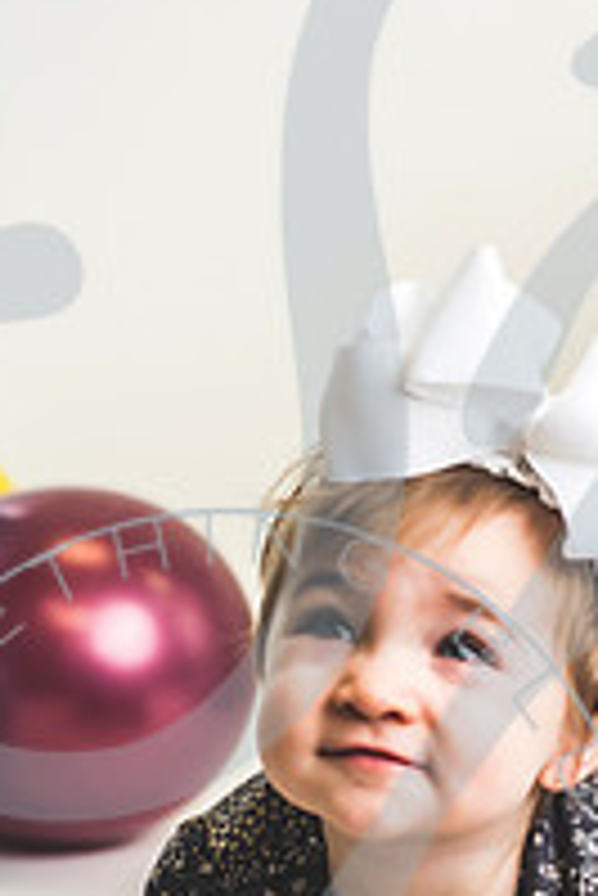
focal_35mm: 113
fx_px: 2810
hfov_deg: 12.1
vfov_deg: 18.0
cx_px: 432
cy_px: 585
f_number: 2.8
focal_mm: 50
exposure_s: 1/160
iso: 200
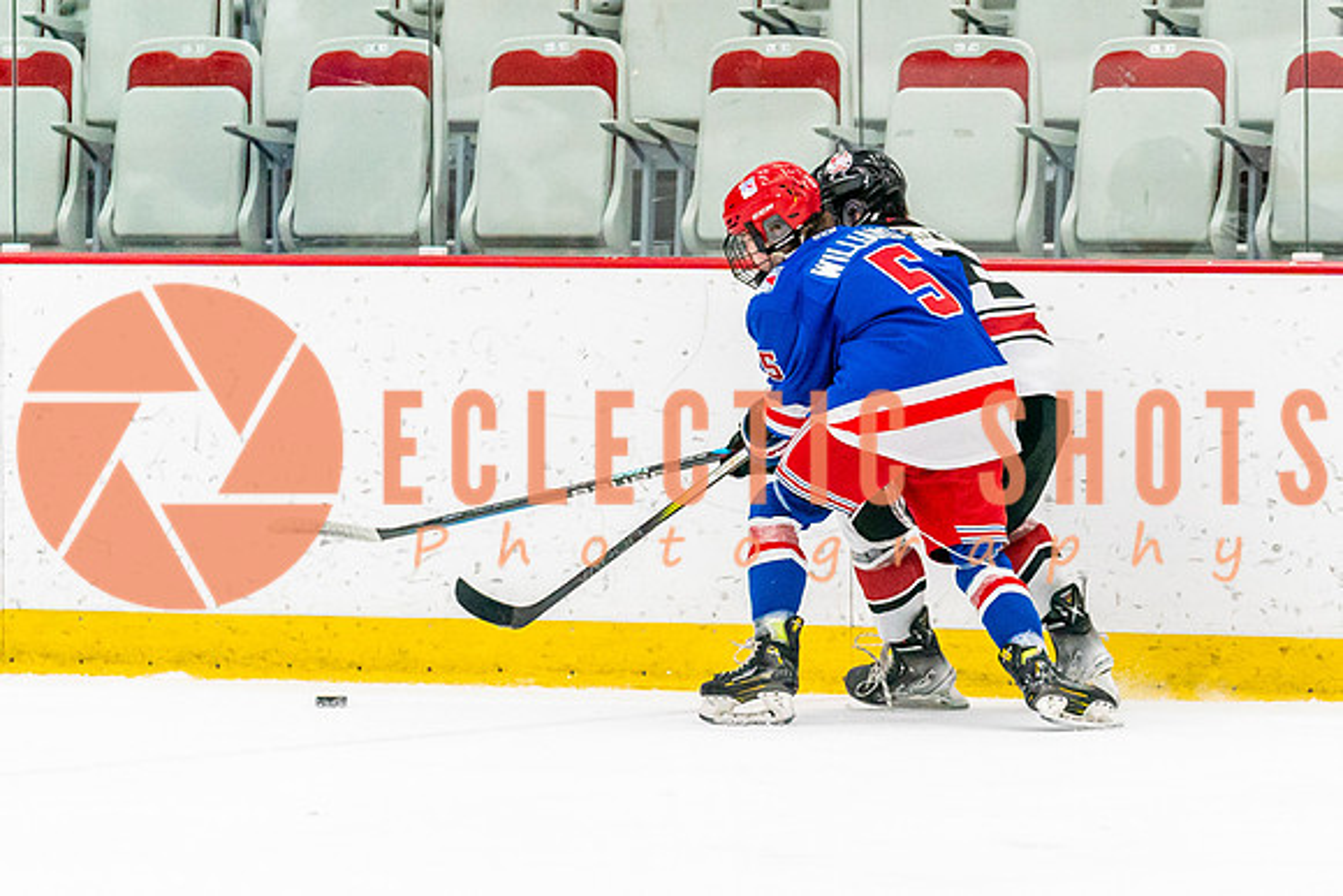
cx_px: 815
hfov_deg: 5.7
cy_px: 512
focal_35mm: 360
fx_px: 13426
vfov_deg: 3.8
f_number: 2.8
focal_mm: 184
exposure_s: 1/1250
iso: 3200
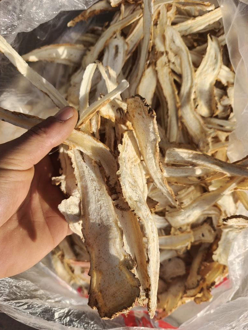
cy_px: 167
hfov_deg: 56.8
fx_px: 229
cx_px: 121
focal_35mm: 24
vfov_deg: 71.6
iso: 50
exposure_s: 1/2033
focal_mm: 6.06
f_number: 1.6
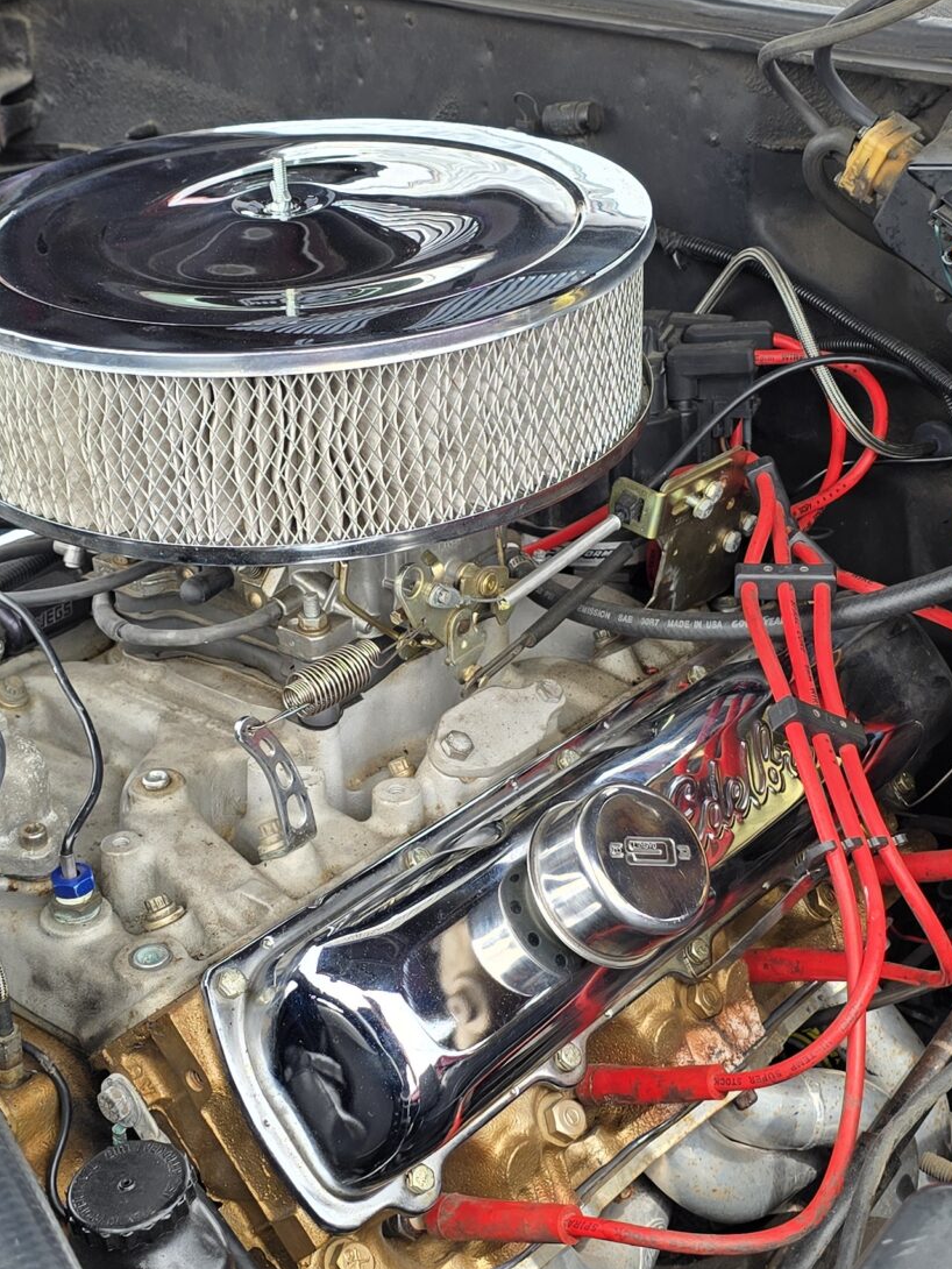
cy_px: 702
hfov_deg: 27.0
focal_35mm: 54
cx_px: 390
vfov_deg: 35.5
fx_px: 1979
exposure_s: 1/180
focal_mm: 6.3
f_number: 1.7
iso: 12
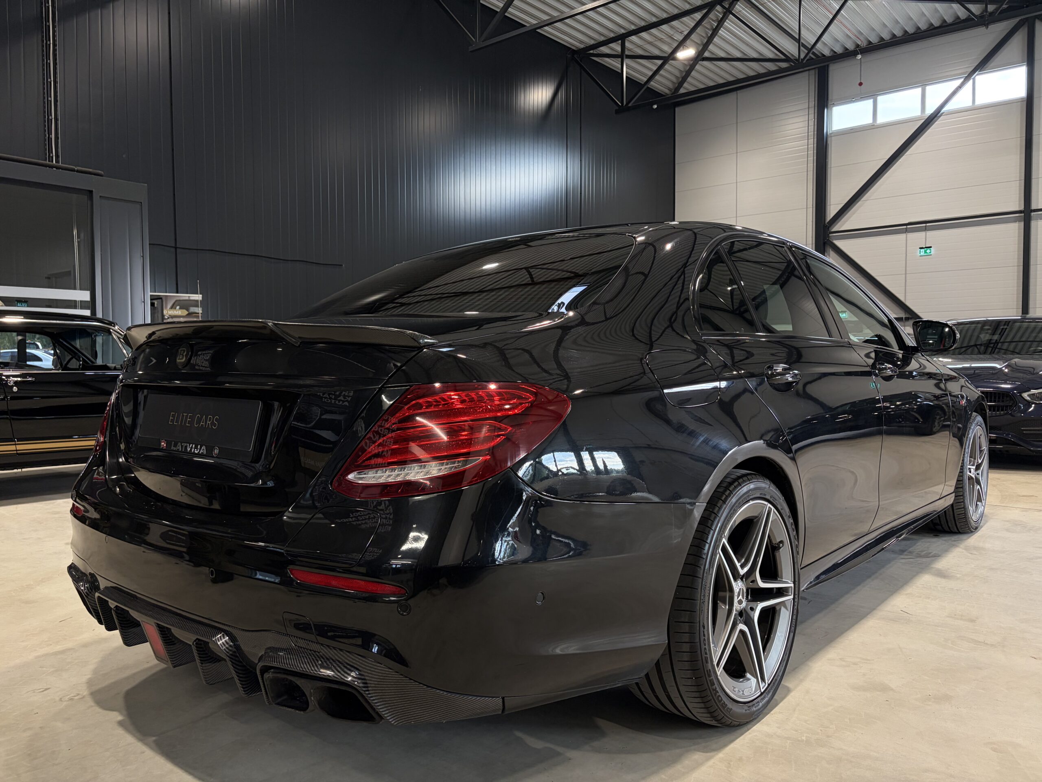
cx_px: 521
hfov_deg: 67.3
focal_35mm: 26
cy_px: 391
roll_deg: +0.5
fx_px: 783
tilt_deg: -2.1
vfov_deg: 53.1
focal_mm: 5.96
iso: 80
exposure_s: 1/100
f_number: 1.6
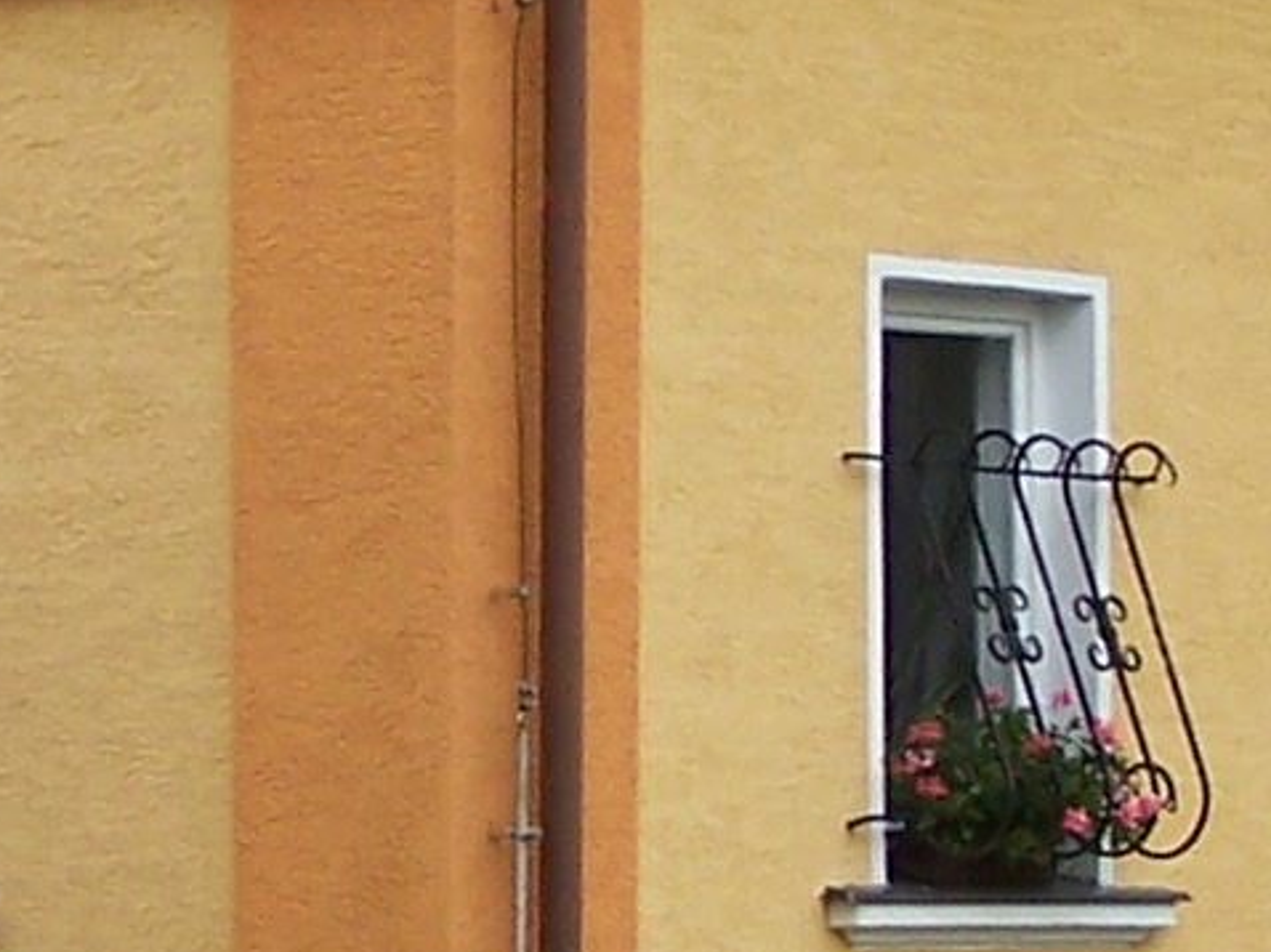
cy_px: 199
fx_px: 7523
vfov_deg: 7.2
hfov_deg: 9.7
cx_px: 447
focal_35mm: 205
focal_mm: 6.3
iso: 80
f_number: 2.8
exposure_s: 1/750
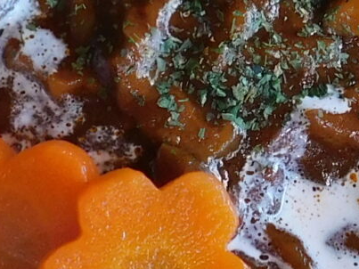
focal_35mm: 146
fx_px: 1514
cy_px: 107
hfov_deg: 13.4
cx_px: 304
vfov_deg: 10.2
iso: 180
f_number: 3
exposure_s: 1/30
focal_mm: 4
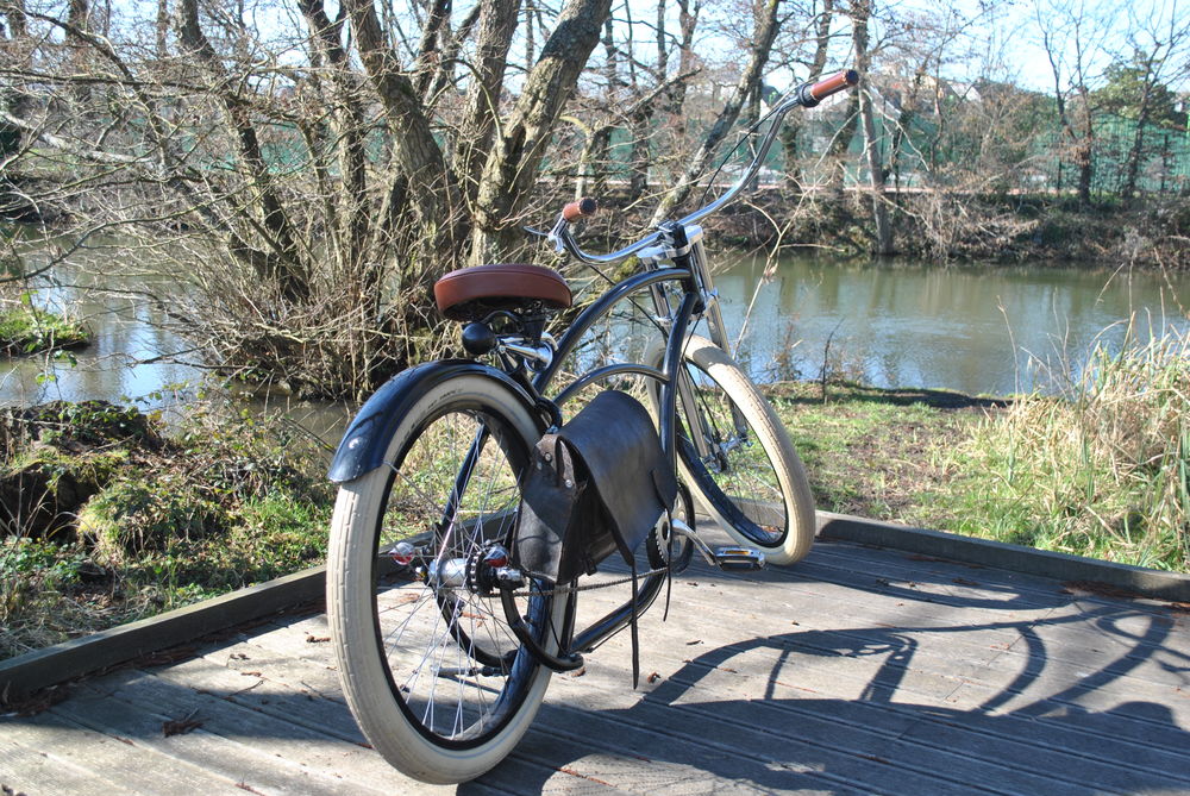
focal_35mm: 39
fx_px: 1290
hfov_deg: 49.5
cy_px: 398
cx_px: 595
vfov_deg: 34.3
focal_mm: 26
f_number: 5.6
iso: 100
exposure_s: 1/125
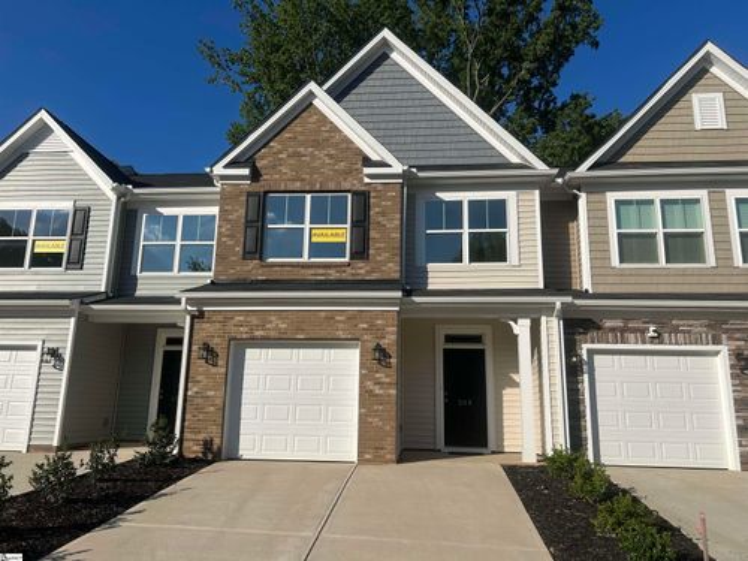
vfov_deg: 53.1
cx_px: 374
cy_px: 280
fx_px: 562
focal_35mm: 26
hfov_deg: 67.3
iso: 50
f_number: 1.5
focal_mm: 5.7
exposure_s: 1/6579
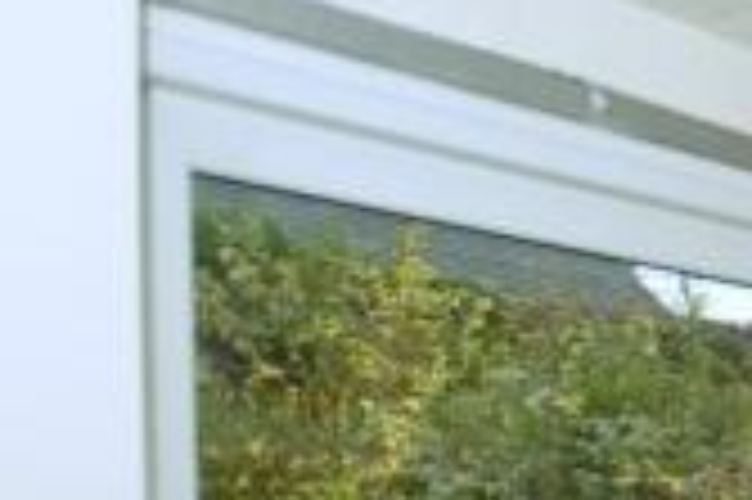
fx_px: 1356
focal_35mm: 65
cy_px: 653
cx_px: 1441
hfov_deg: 19.8
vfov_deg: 19.3
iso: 100
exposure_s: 1/60
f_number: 3.5
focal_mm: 11
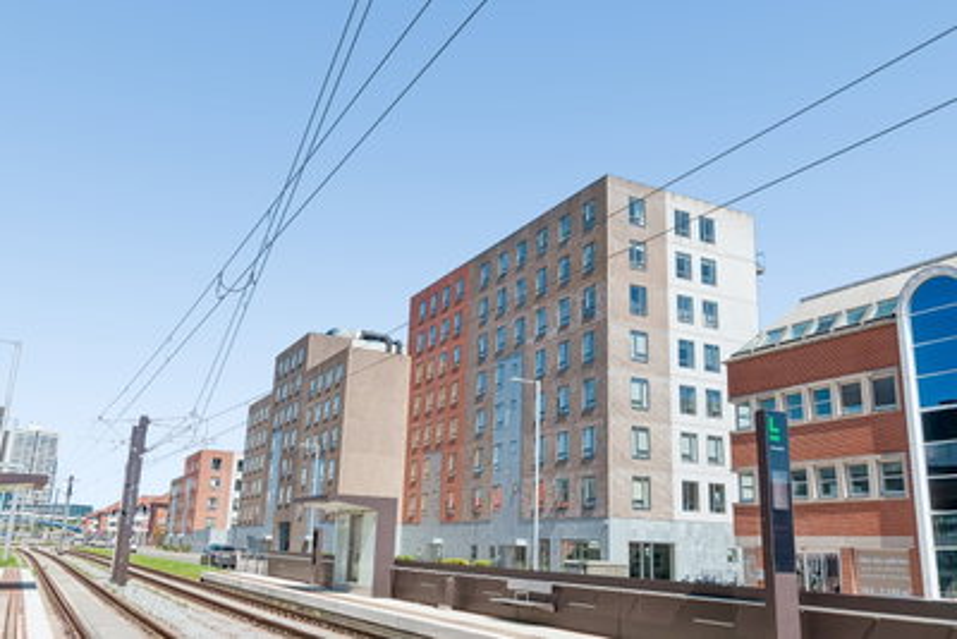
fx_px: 798
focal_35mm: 30
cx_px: 478
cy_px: 320
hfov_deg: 61.9
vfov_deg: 43.6
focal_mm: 20
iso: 200
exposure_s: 1/400
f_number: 10
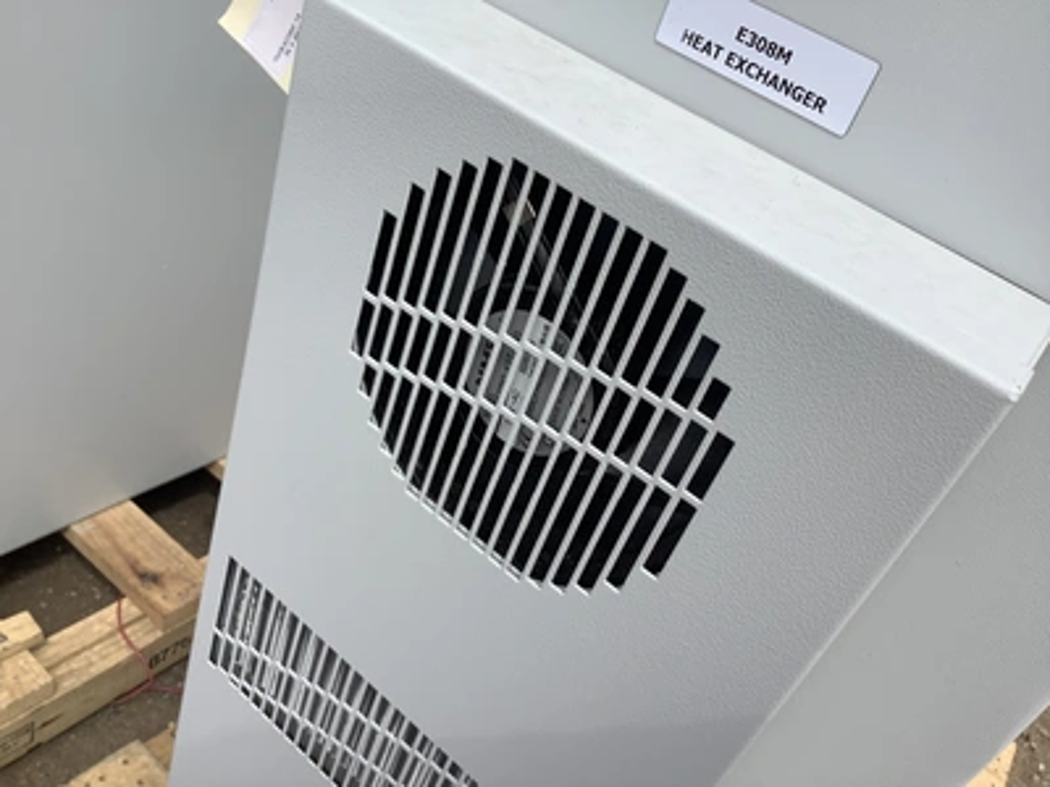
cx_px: 525
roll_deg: -26.8
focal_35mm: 31
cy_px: 394
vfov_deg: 45.4
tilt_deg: -37.4
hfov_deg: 58.4
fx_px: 940
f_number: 2.4
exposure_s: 1/1852
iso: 25
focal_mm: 3.3
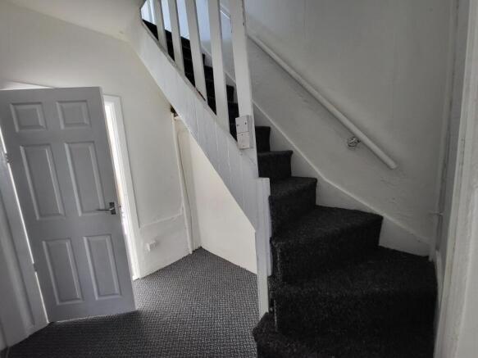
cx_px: 239
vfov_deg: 89.9
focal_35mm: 13
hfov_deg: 106.2
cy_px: 179
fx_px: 179
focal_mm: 1.74
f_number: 2.2
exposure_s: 1/50
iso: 125
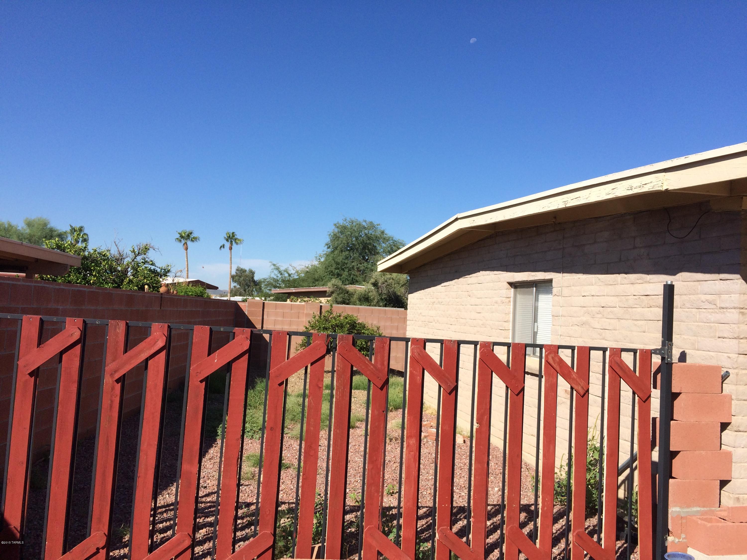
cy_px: 280
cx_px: 374
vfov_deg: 48.2
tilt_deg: +0.3
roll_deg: -3.2
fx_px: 626
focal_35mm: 29
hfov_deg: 61.7
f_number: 2.2
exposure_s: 1/2564
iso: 32
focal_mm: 4.15
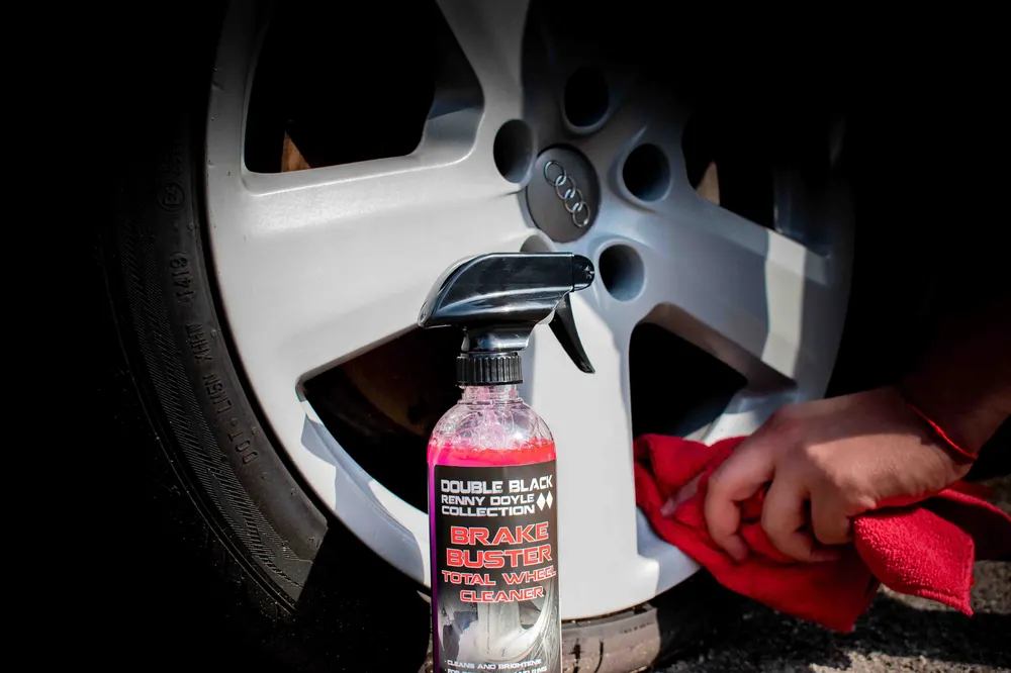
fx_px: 1305
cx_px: 506
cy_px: 336
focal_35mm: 46
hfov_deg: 42.3
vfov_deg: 28.9
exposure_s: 1/1600
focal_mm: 31
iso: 400
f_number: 6.3
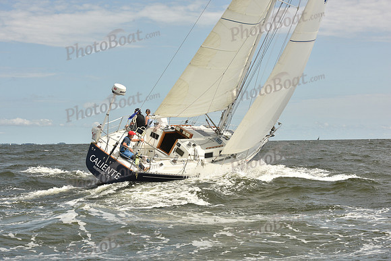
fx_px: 760
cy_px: 130
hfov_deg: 28.8
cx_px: 196
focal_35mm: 70
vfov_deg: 19.5
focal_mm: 70
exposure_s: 1/800
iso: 250
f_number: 10
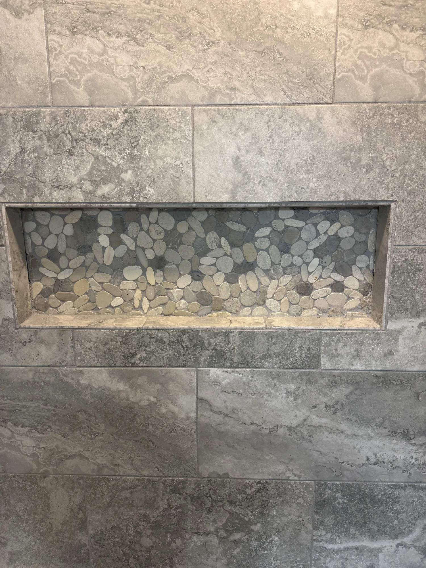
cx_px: 213
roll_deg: +0.6
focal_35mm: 24
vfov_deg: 71.6
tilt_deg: -12.4
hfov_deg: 56.8
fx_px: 394
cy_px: 284
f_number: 1.8
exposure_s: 1/60
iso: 250
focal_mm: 6.8
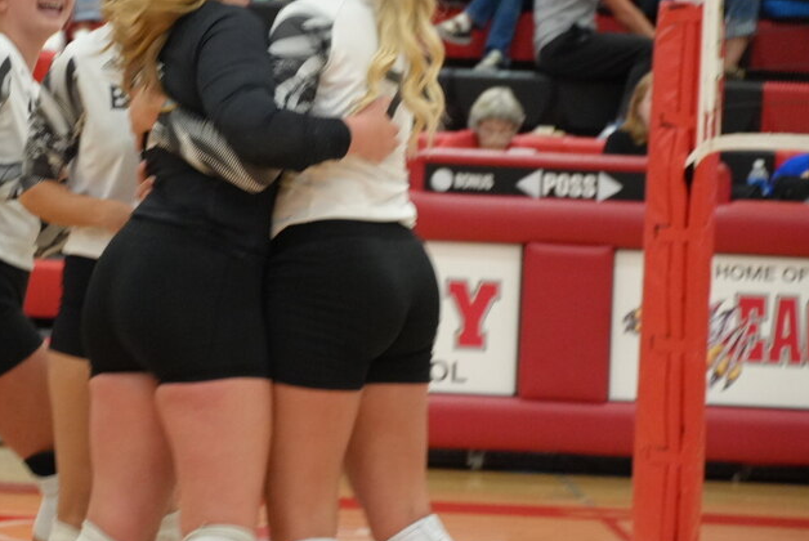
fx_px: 4948
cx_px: 202
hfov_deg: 9.3
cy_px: 223
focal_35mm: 220
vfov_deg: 6.3
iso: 2500
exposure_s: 1/160
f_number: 5.6
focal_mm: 90
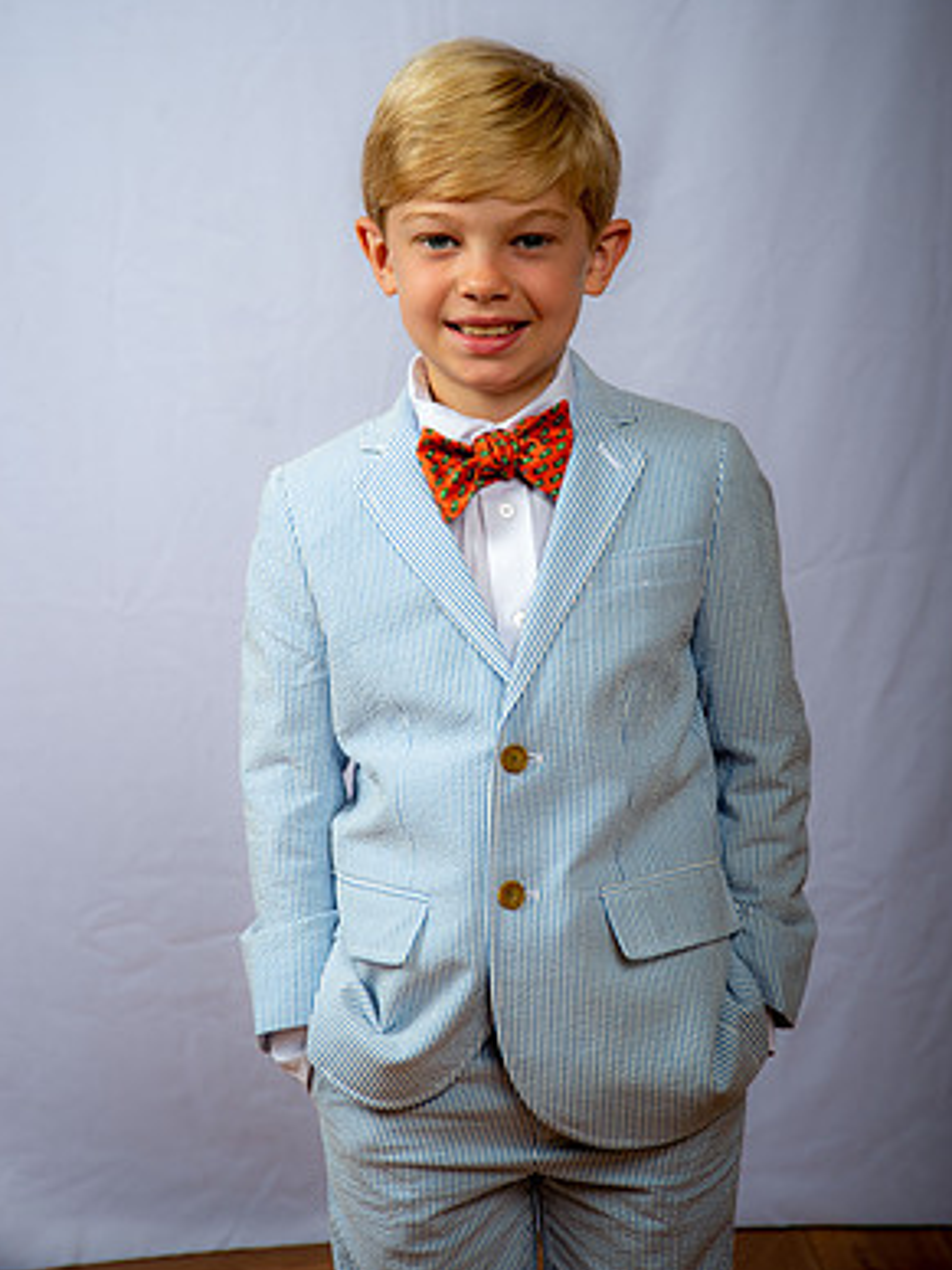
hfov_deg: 18.9
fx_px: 2860
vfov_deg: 25.0
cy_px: 563
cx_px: 483
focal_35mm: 78
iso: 250
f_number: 6.3
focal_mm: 70
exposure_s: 1/200
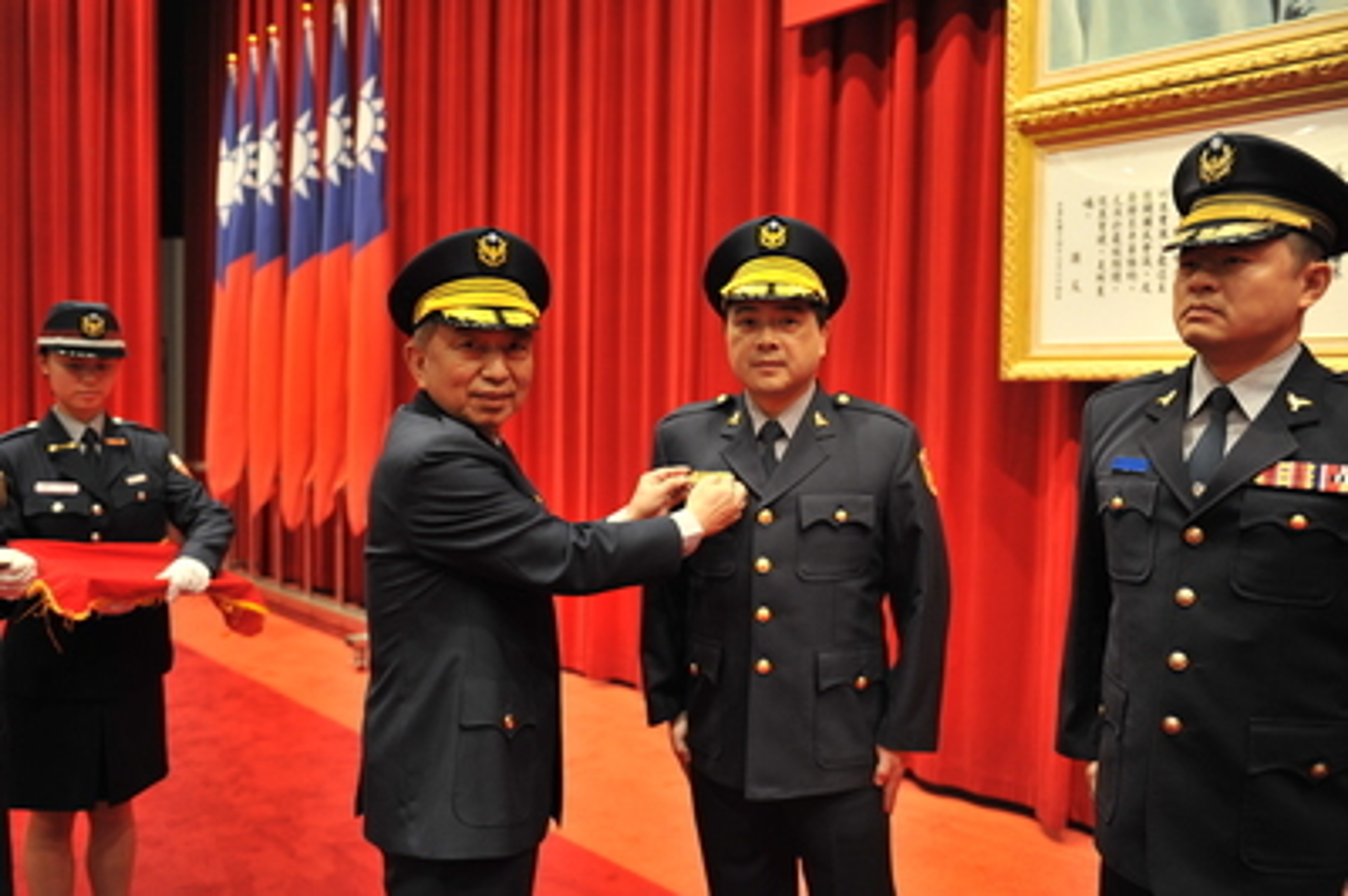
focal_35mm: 31
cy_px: 448
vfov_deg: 42.3
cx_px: 674
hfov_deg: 60.3
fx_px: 1160
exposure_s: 1/125
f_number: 2.8
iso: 1000
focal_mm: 31
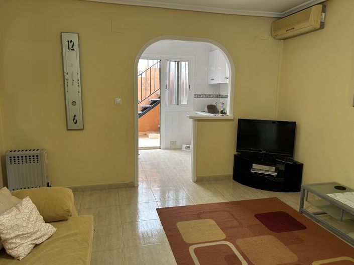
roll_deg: -0.7
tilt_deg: -9.4
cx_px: 177
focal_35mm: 26
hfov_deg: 67.3
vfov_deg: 53.0
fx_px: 266
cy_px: 132
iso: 100
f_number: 1.5
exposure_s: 1/50
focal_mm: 5.7
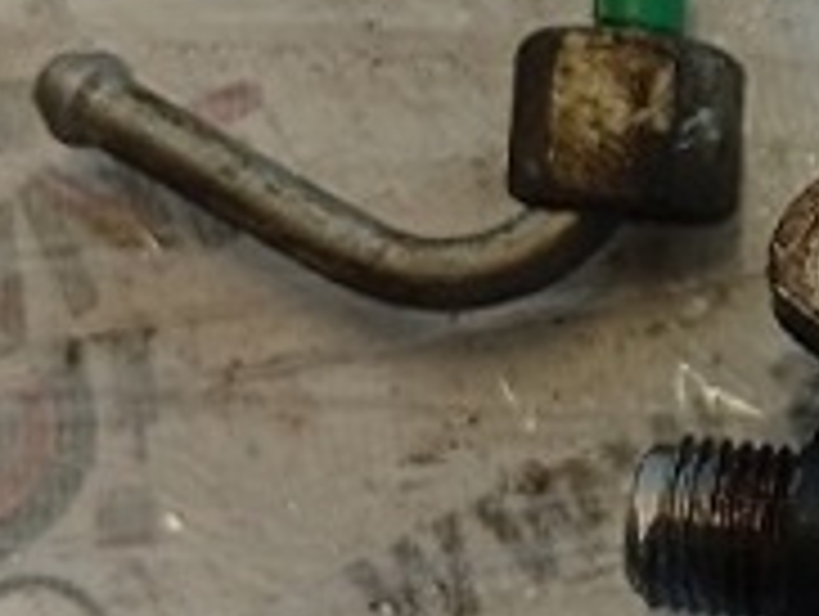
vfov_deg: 16.2
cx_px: 1190
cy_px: 436
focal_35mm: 91
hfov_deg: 19.1
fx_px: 2156
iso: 218
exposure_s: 1/50
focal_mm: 3.96
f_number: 1.8
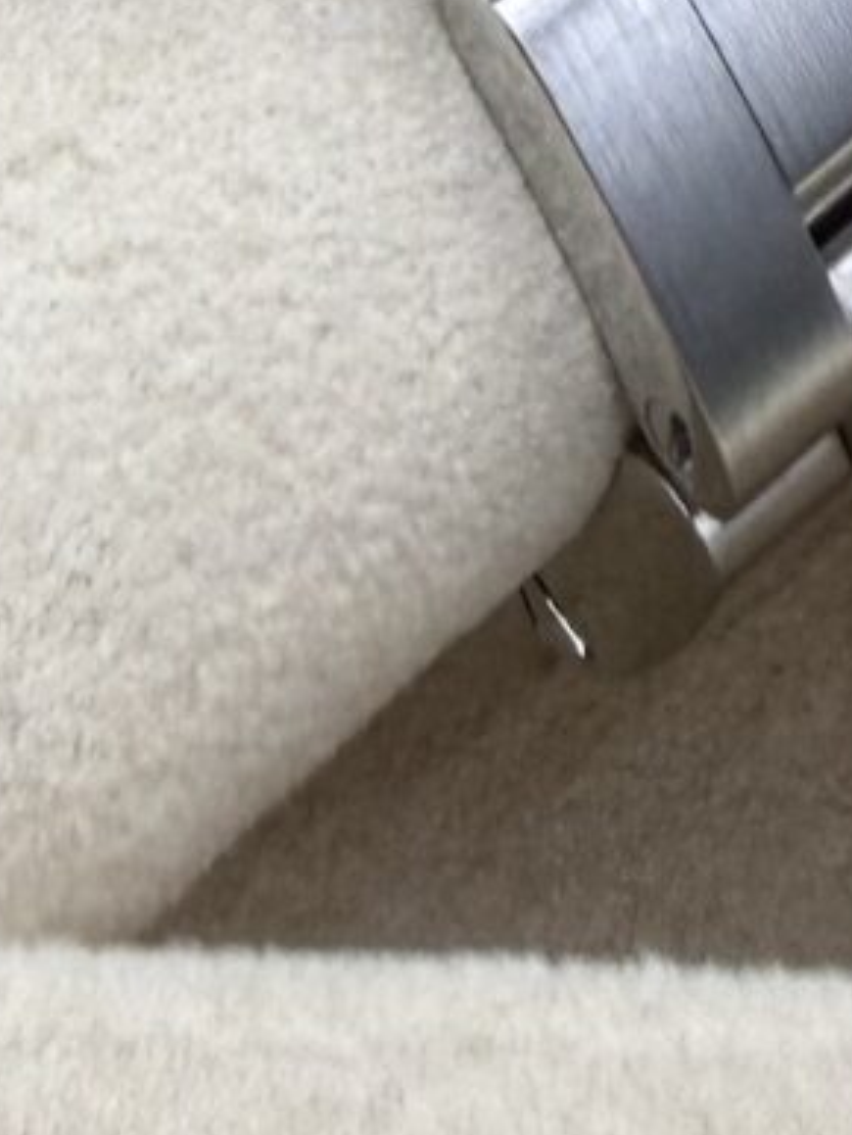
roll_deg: +1.5
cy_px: -2182
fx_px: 5212
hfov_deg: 9.3
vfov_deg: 9.8
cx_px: 144
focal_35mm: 159
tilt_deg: -30.3
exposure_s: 1/342
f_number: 2.2
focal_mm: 2.22
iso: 40
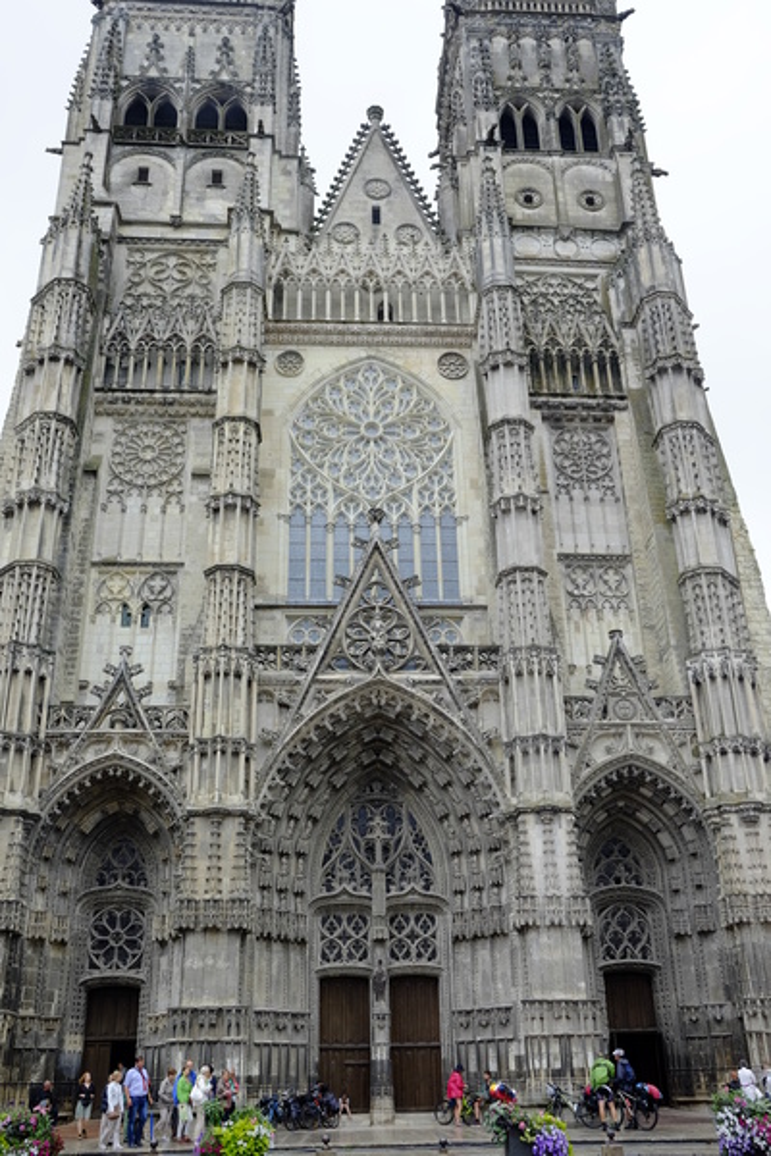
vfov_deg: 54.4
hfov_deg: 37.9
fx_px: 1124
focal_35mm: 35
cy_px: 578
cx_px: 386
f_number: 8
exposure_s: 1/100
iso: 400
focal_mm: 23
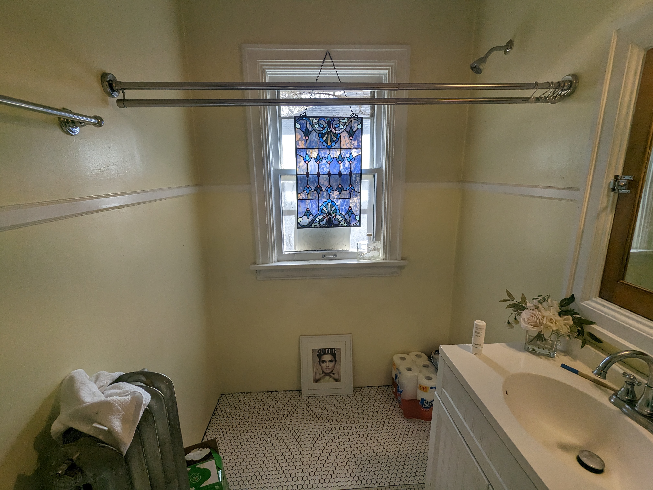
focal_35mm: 16
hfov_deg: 94.5
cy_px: 245
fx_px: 302
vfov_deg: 78.1
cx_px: 326
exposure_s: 1/284
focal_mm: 2.35
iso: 53
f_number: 2.2
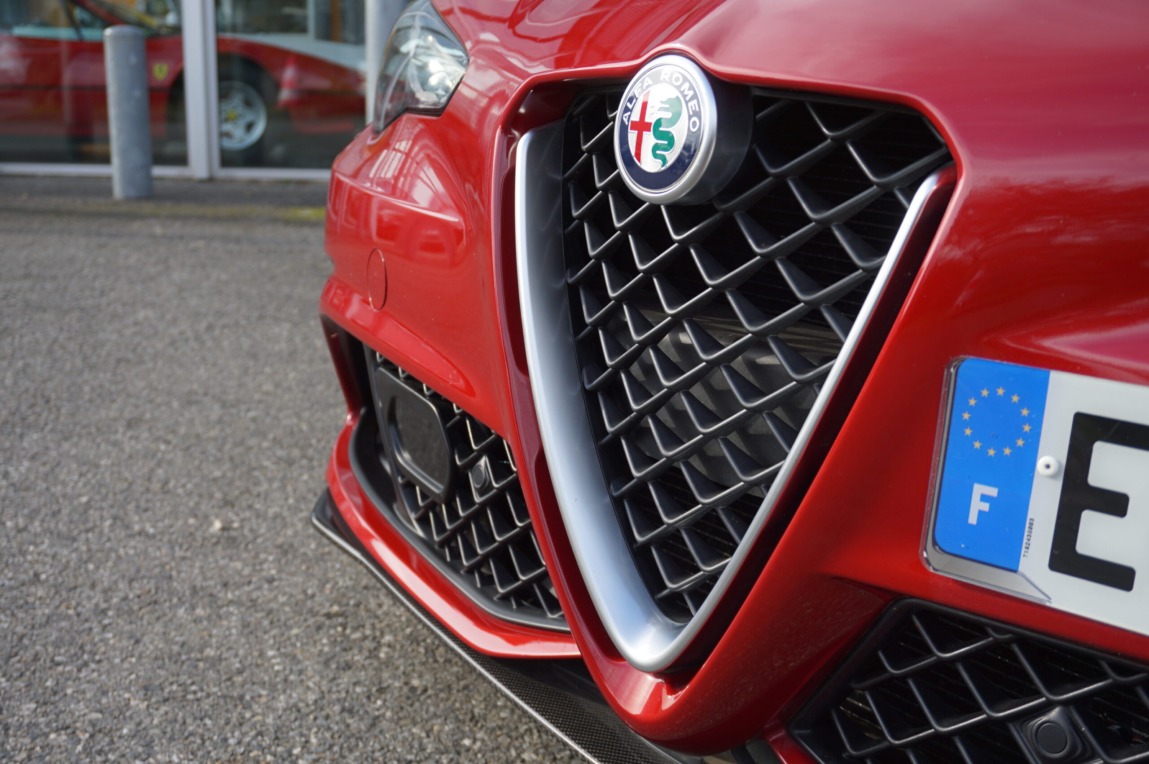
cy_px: 382
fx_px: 1291
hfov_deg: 48.0
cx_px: 574
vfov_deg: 33.0
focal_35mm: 40
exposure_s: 1/200
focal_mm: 27
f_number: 5
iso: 100
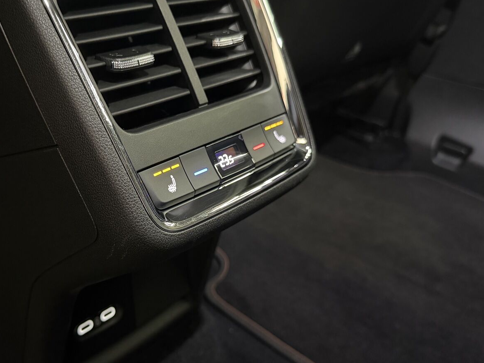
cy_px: 188
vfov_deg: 40.7
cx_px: 176
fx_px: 489
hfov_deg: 52.0
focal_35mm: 35
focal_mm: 6.76
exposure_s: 1/25
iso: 1250
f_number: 1.78
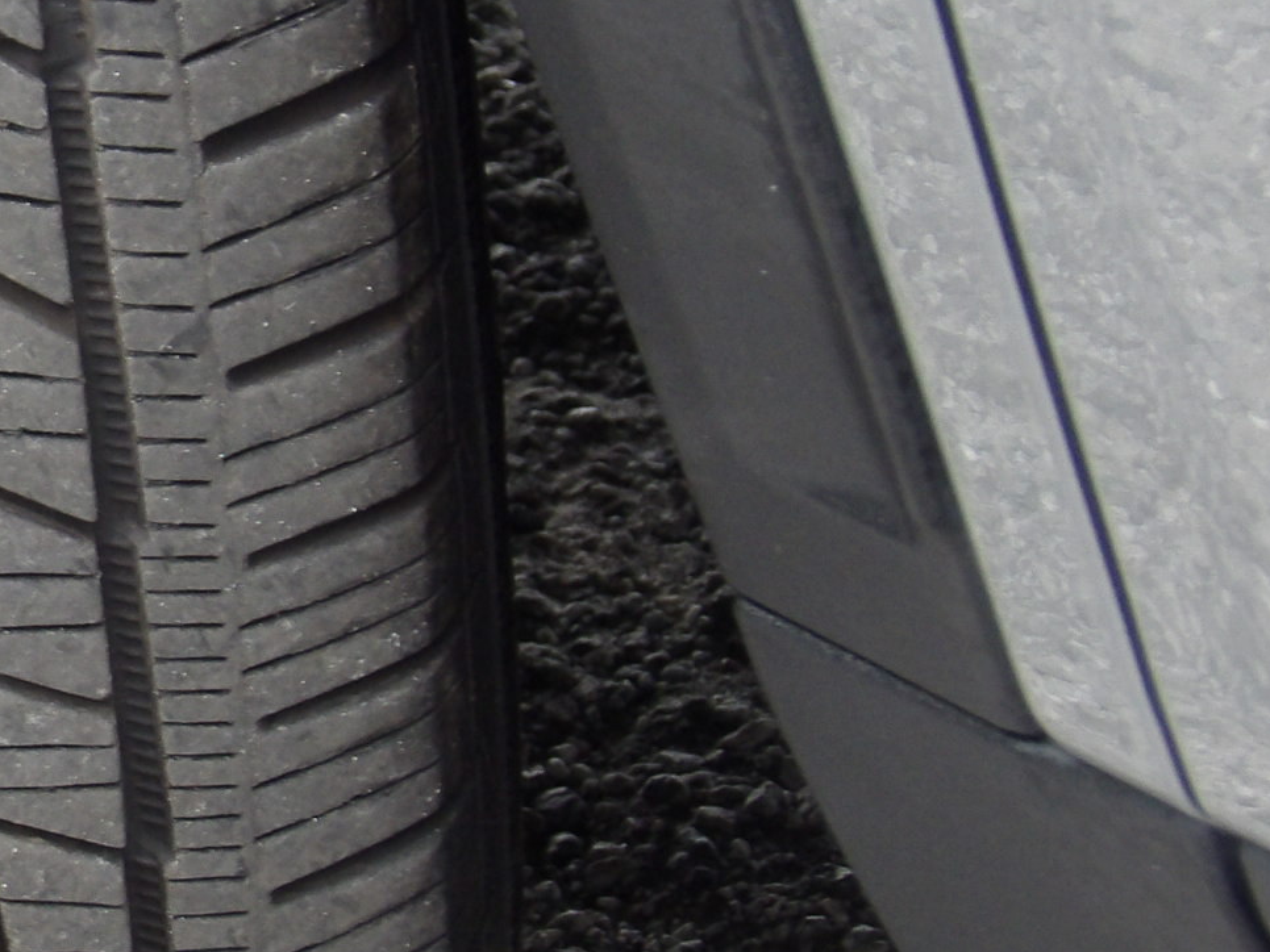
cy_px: 318
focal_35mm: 325
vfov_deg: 4.6
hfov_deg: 6.0
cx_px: -411
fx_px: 11925
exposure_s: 1/50
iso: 222
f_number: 4.2
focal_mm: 21.7
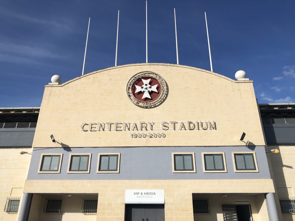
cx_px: 148
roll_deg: -0.2
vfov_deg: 49.7
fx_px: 239
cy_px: 110
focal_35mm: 28
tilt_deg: +23.5
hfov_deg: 63.4
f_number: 1.8
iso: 20
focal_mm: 3.99
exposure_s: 1/3205
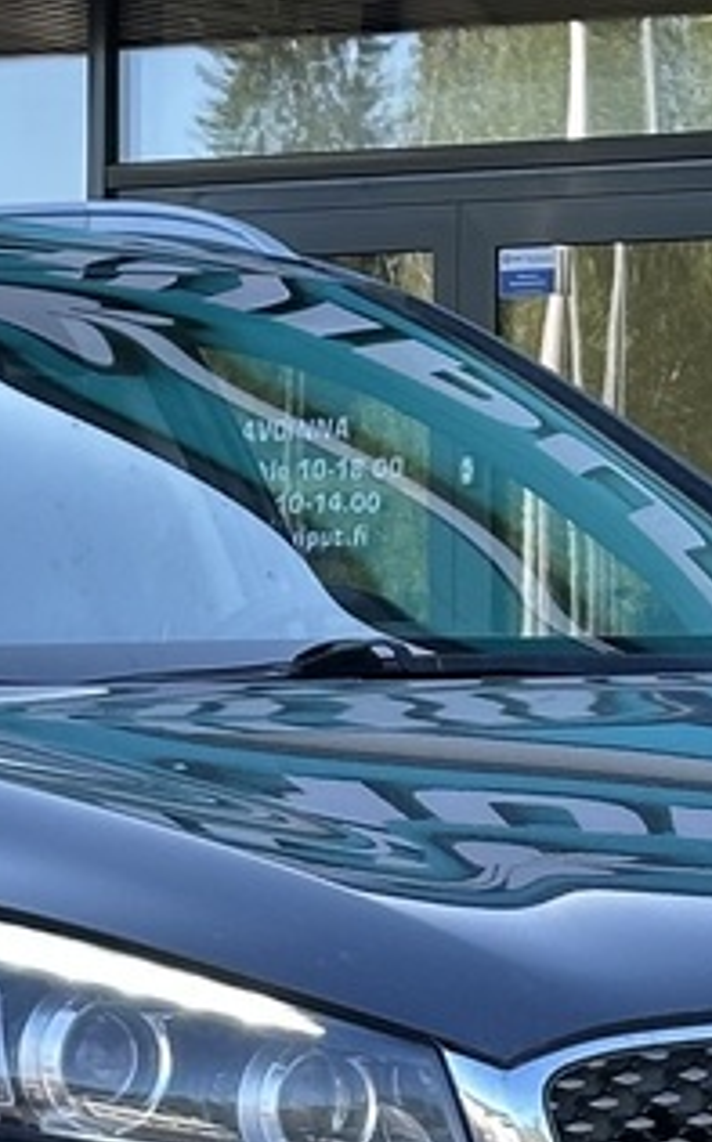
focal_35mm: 232
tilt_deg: -0.2
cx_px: 40
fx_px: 7216
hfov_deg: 5.6
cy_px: 817
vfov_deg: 9.0
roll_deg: -0.9
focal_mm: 6.86
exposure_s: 1/309
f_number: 1.78
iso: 64
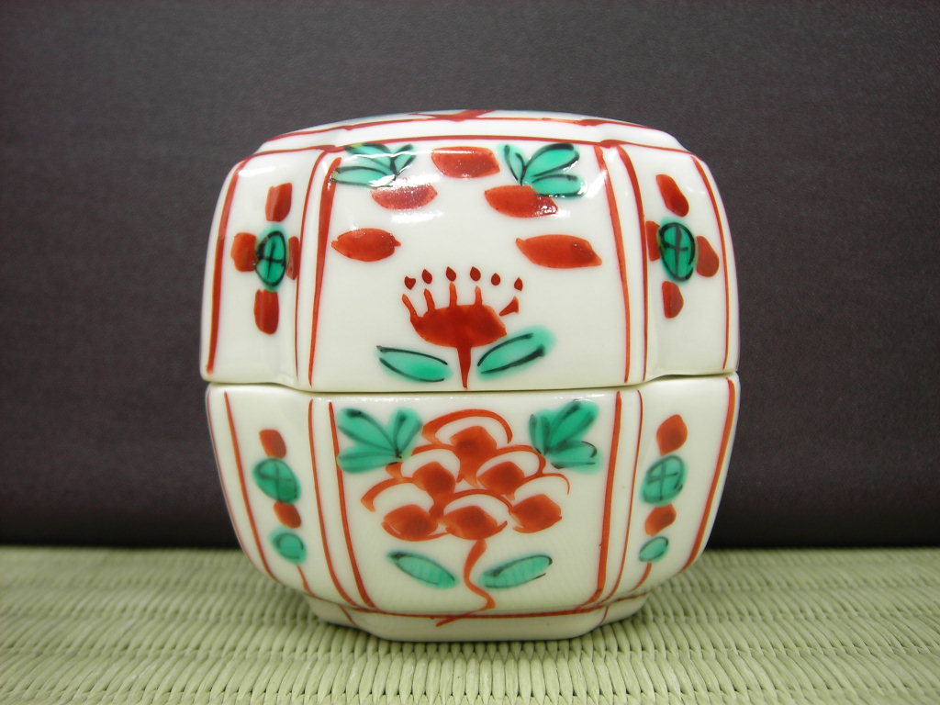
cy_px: 352
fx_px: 1276
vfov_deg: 30.9
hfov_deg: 40.4
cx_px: 470
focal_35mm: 47
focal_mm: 7.8
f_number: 3.4
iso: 50
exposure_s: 1/5.7
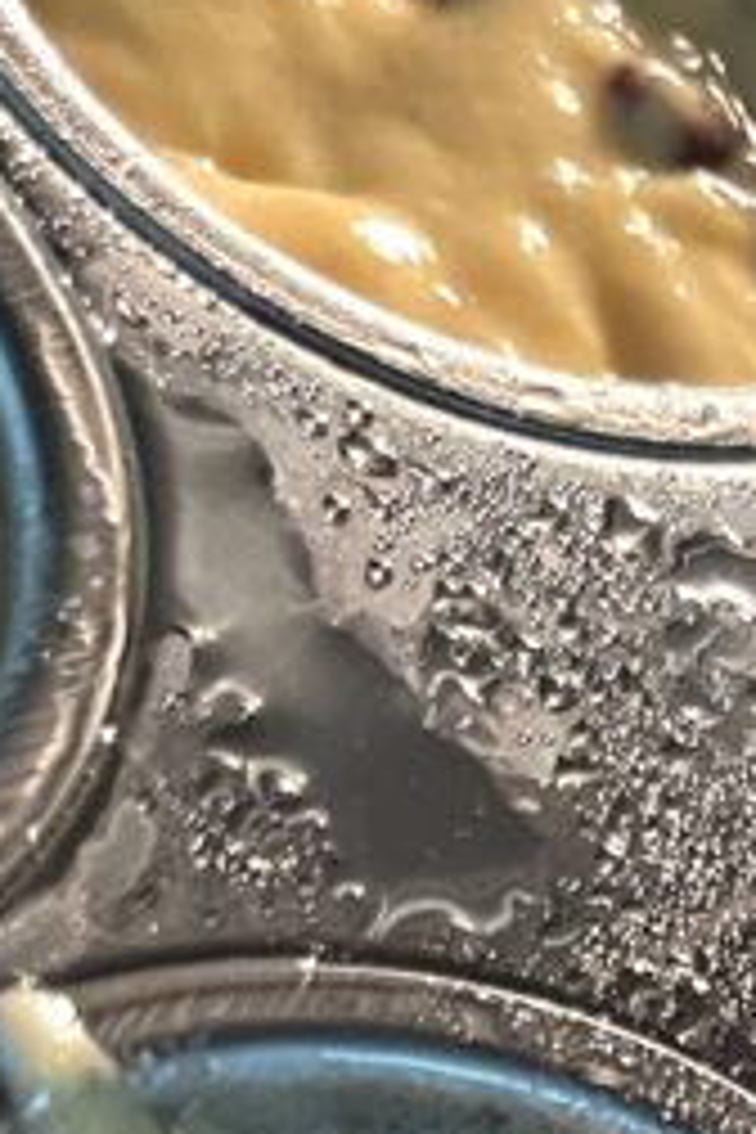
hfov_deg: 11.3
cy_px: 1526
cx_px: 1490
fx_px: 3465
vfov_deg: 17.3
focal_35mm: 110
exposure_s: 1/60
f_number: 1.6
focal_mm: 5.1
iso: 500
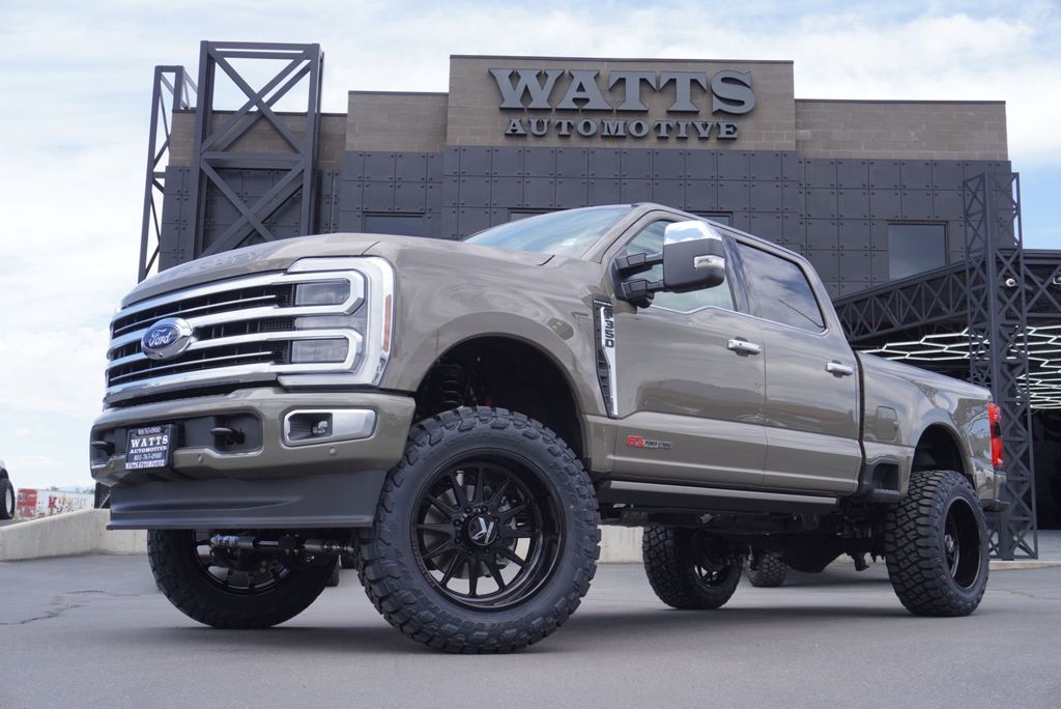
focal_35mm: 39
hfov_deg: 49.5
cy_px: 354
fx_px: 1150
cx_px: 530
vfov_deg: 34.3
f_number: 7.1
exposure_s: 1/160
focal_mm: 26
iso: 100
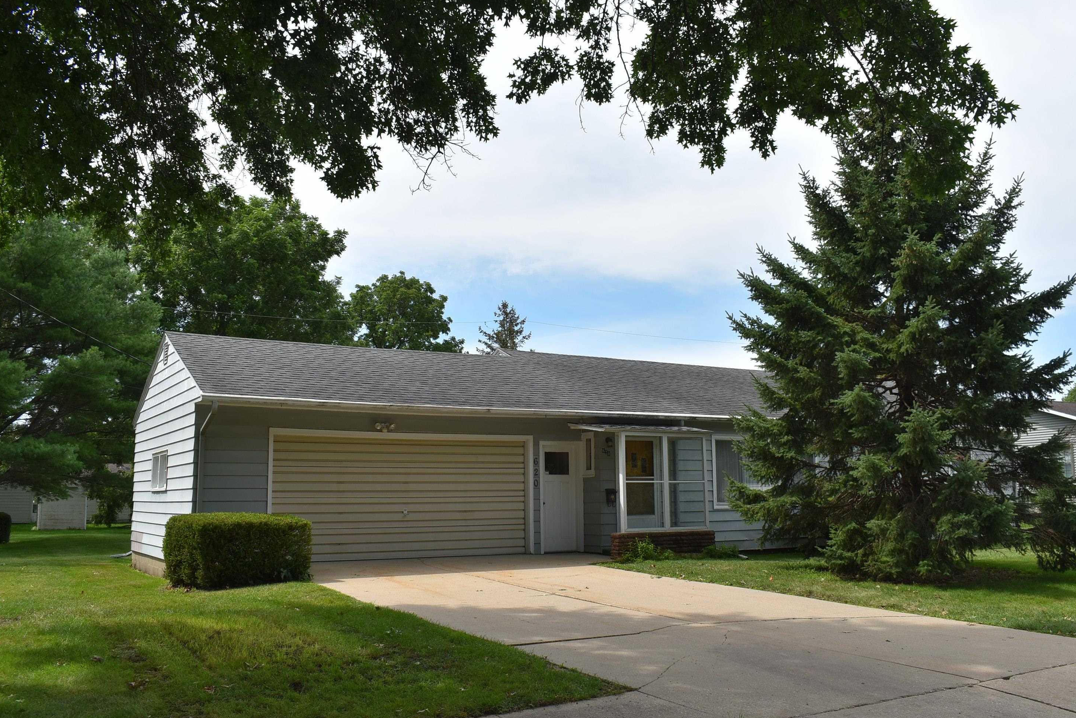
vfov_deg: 38.9
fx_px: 1016
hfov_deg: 55.8
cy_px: 363
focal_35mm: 34
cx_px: 552
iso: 100
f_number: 10
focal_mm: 22
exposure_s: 1/200
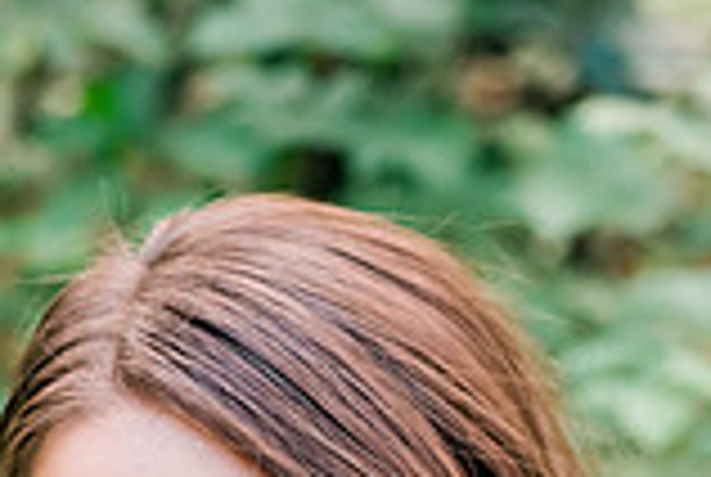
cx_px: -50
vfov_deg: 7.3
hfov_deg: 11.1
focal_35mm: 183
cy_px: 862
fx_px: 3621
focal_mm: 50
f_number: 2.8
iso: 640
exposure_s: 1/250
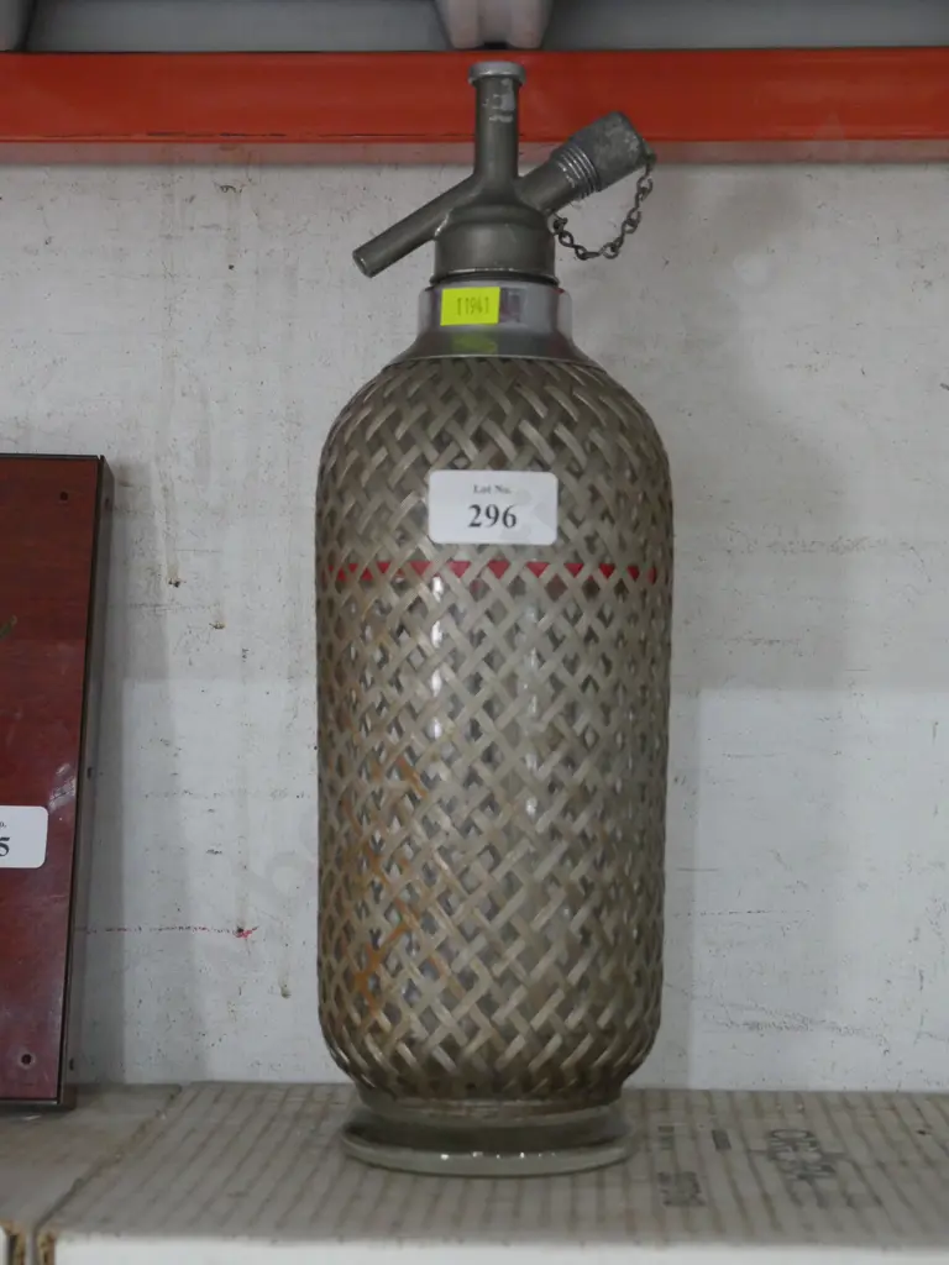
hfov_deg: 23.7
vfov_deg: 31.2
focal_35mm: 62
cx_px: 474
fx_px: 2266
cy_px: 632
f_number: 5.4
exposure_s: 1/50
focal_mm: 31
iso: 3200
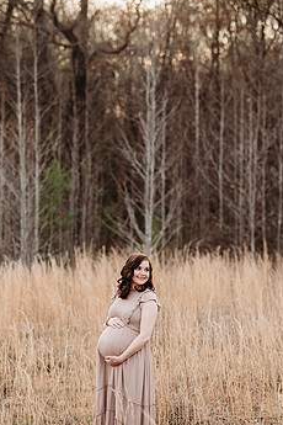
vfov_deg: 18.4
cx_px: 119
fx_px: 1309
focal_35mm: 111
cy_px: 259
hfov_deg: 12.3
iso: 160
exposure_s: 1/400
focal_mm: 85
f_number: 2.5
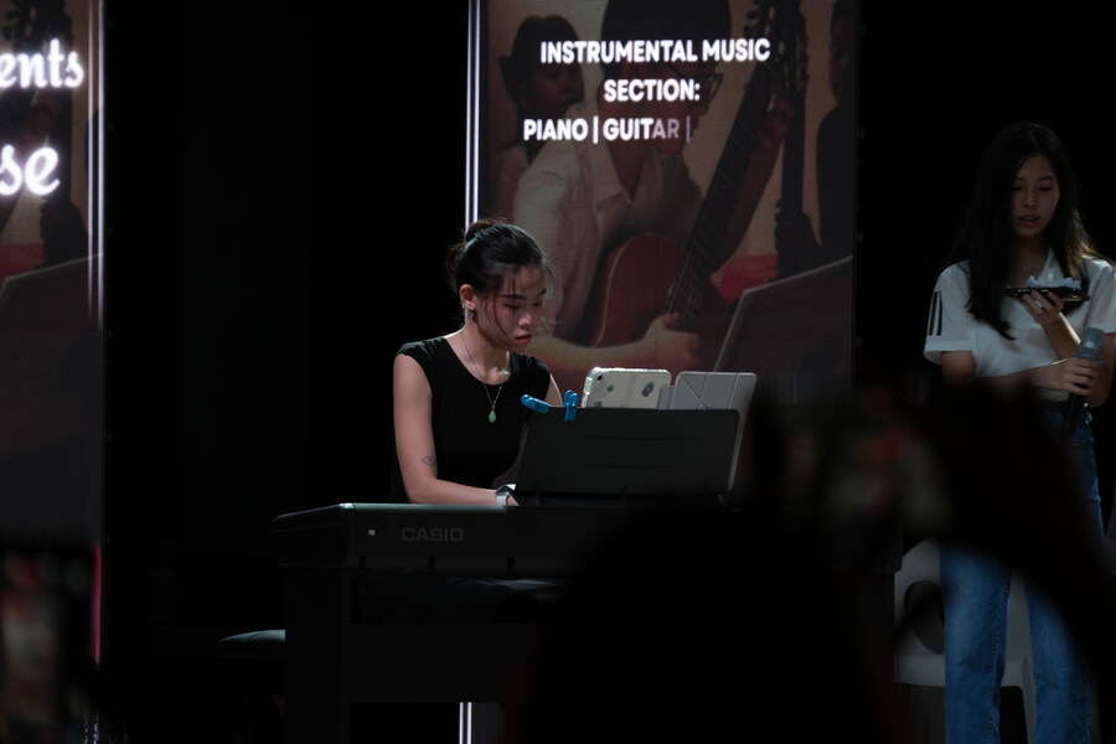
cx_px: 558
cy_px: 372
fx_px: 8276
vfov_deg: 5.1
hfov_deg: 7.7
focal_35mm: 267
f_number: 6.3
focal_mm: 178
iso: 160
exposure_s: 1/30
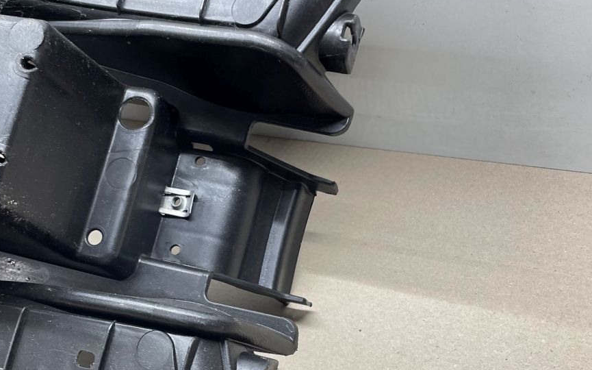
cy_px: 244
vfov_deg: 25.2
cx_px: 214
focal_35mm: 51
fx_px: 823
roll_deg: +16.8
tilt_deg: -40.0
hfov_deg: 39.3
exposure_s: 1/50
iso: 80
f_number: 1.6
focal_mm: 4.2
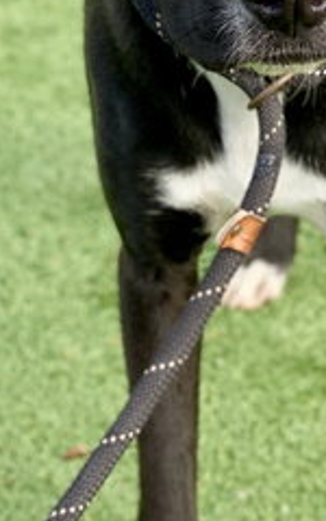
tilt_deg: -25.5
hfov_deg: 8.5
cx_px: 350
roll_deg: +5.8
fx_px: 2175
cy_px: 190
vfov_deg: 13.7
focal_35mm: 153
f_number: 2
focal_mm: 6
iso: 20
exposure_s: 1/358
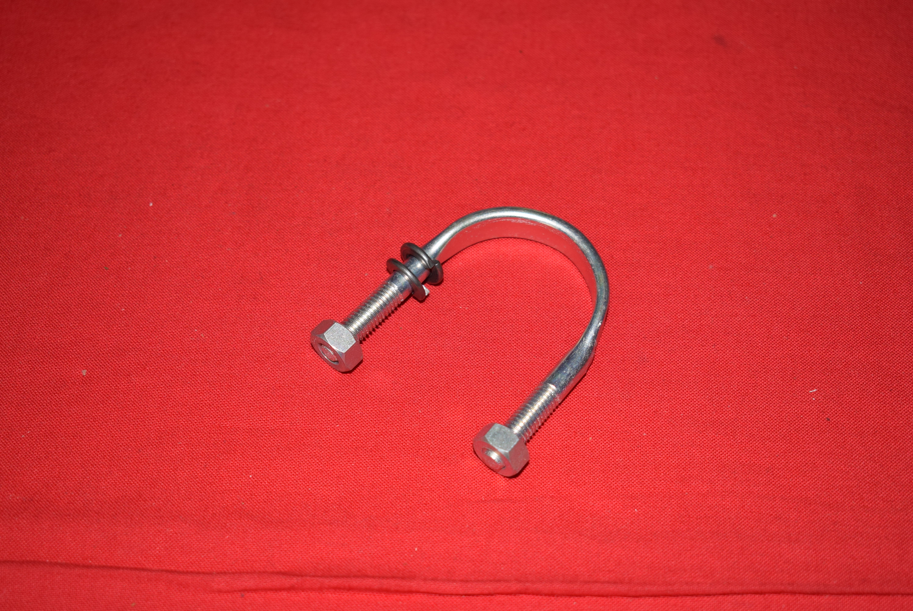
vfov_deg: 22.7
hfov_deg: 33.4
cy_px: 306
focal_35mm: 60
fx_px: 1523
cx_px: 456
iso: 400
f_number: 5
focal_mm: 40
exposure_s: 1/200
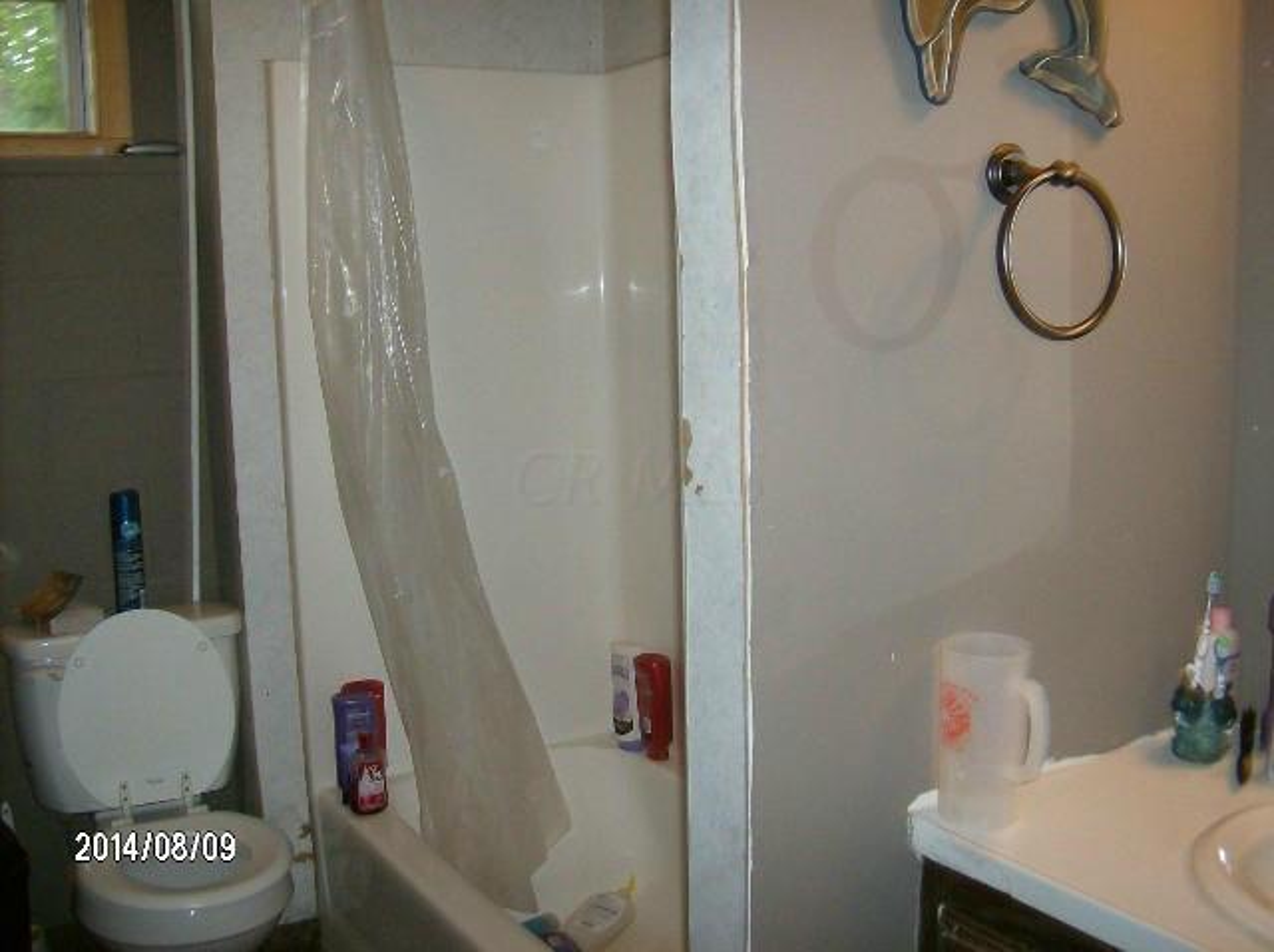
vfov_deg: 39.6
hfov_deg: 51.4
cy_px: 476
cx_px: 637
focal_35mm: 36
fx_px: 1323
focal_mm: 6
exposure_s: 1/60
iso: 200
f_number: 2.8
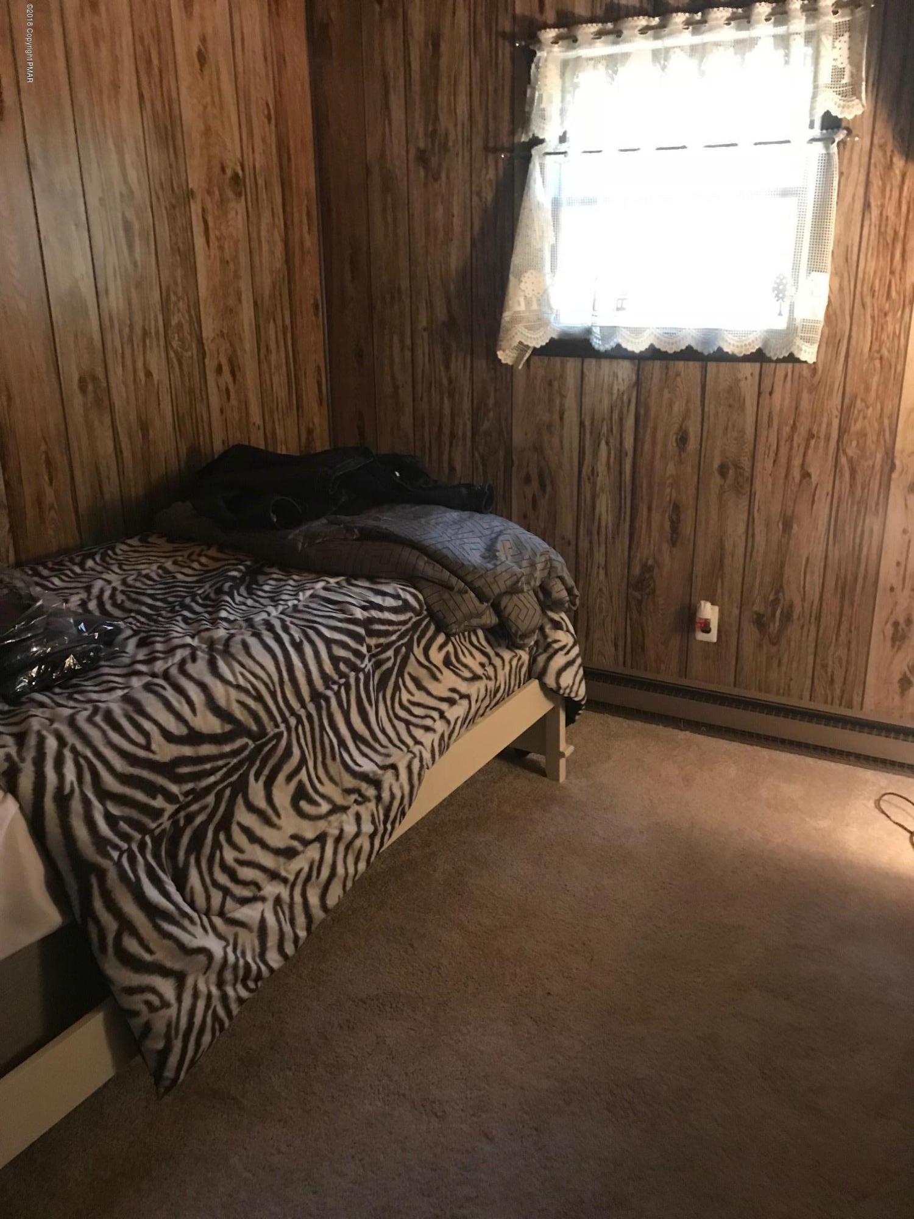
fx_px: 986
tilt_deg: -16.2
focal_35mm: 28
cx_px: 457
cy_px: 610
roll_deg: +0.6
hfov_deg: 49.7
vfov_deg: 63.4
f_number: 1.8
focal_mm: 3.99
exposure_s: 1/5
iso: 100
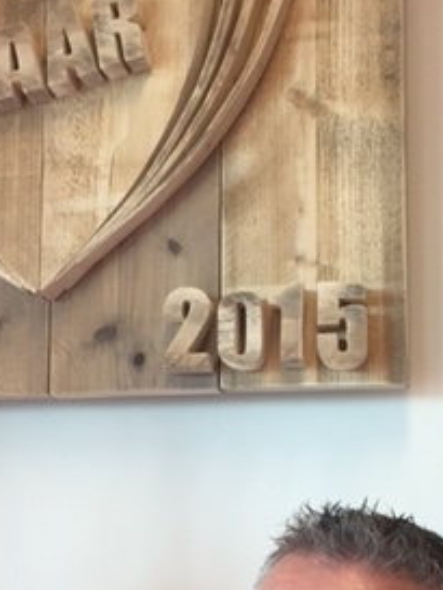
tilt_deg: +8.8
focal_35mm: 68
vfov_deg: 28.2
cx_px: 125
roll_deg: -0.6
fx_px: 1159
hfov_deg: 21.5
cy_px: 426
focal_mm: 4.15
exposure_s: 1/30
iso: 100
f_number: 2.2
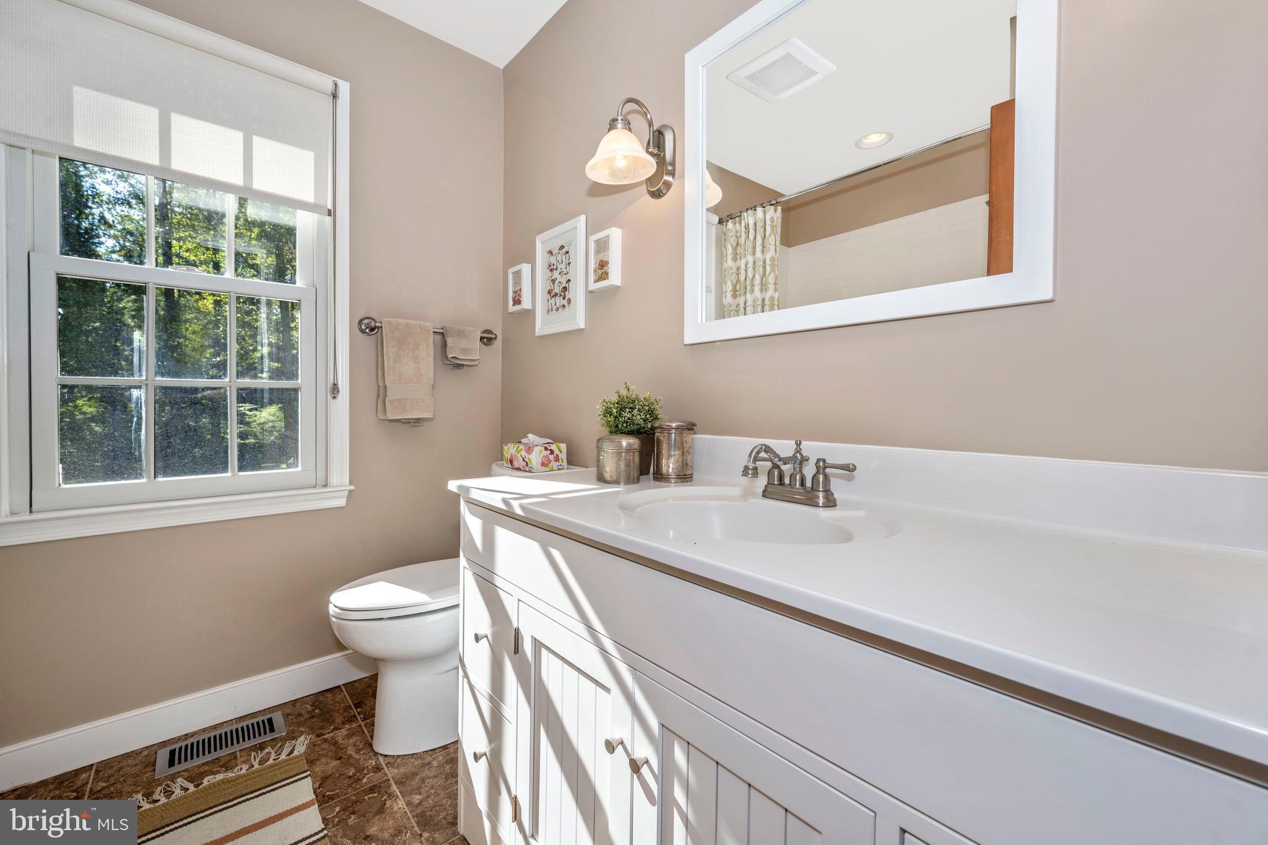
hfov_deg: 104.3
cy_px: 422
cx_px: 634
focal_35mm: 14
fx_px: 493
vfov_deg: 81.2
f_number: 8
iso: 160
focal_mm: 14
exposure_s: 1/60
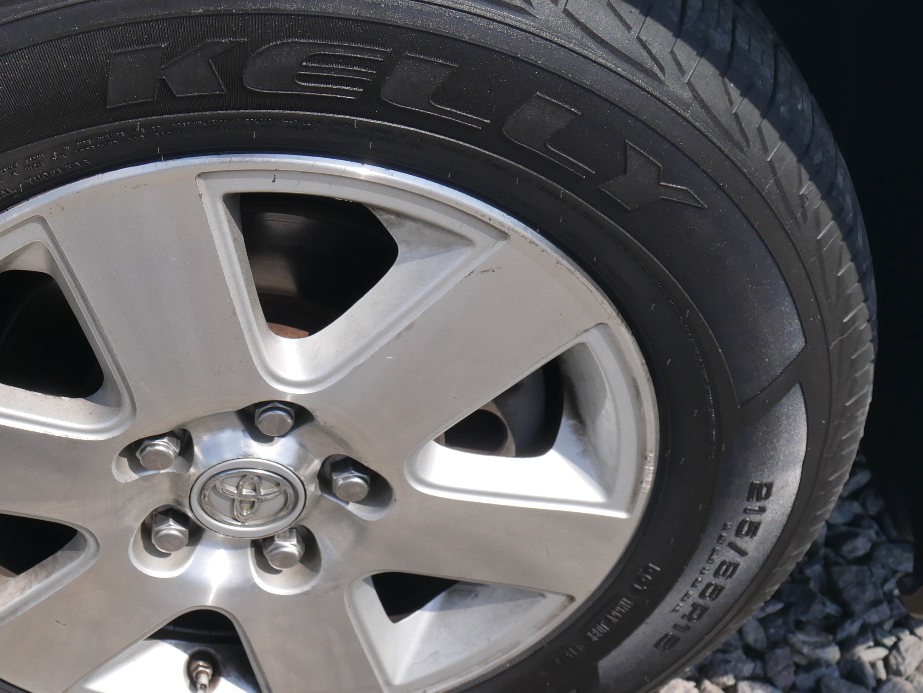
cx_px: 238
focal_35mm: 53
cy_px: 445
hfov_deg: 35.4
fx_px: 1414
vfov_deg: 27.4
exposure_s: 1/500
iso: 200
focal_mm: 15
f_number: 8
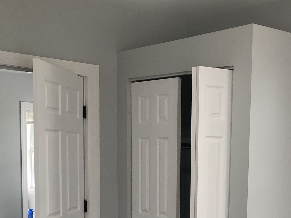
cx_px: 236
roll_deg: -0.9
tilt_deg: -8.5
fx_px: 555
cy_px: 240
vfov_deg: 21.1
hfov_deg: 28.7
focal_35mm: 66
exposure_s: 1/30
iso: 32
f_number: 1.8
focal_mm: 4
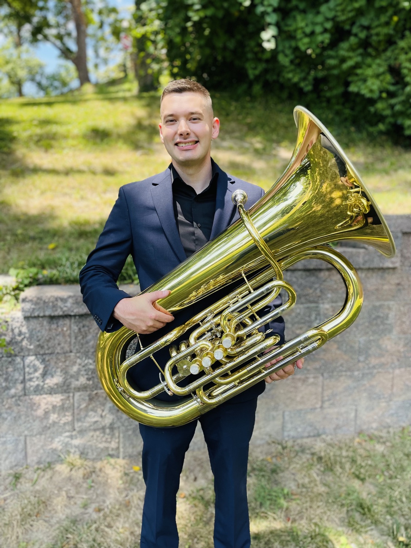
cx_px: 206
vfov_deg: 67.3
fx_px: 412
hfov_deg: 53.1
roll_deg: -0.4
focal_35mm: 26
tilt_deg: -6.2
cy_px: 274
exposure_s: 1/716
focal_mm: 4.2
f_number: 1.6
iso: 50
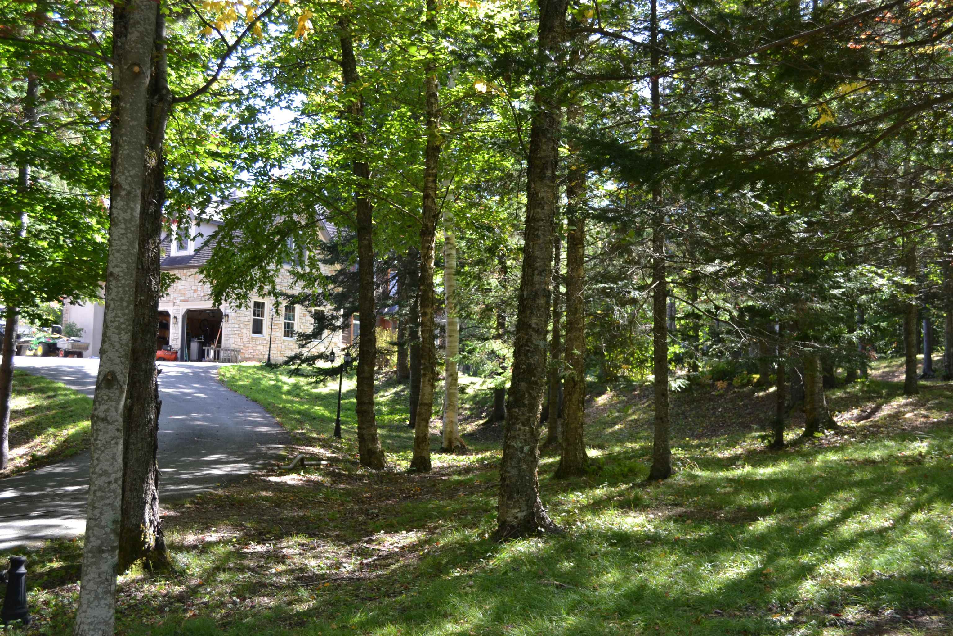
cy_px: 318
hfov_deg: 49.6
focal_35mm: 39
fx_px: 1032
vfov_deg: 34.2
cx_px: 476
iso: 400
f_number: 5.6
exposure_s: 1/125
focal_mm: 26
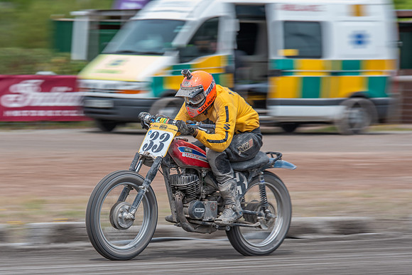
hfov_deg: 7.4
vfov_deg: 4.9
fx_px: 3193
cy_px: 192
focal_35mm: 279
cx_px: 175
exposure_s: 1/200
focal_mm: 200
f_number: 8
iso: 200
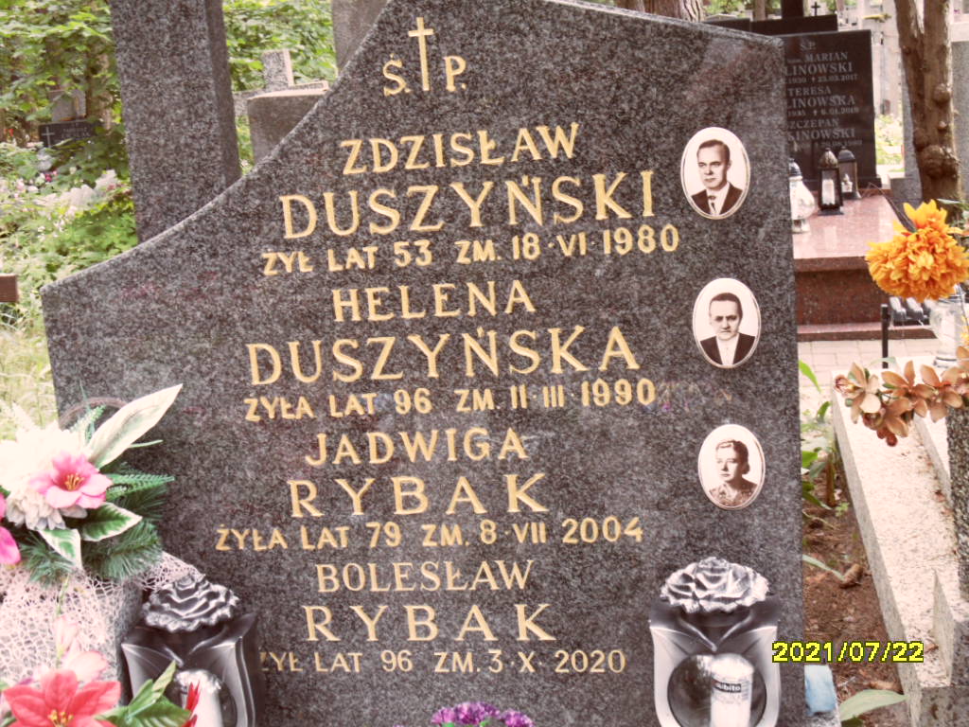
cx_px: 484
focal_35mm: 50
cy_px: 364
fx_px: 1400
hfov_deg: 38.2
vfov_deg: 29.1
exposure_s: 1/45
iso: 160
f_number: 3.8
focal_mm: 8.2
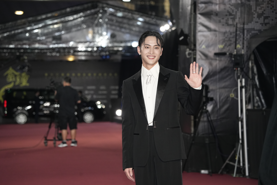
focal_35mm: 161
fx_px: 1239
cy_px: 92
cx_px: 138
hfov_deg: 12.8
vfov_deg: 8.5
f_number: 6.3
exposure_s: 1/250
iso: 4000
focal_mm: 161
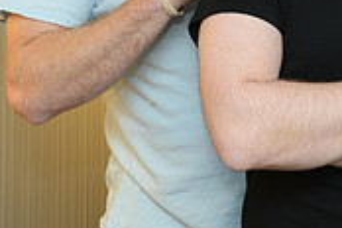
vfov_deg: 8.4
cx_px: 377
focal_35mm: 160
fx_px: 1520
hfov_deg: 12.6
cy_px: -87
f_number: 5.6
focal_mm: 48
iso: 800
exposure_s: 1/60
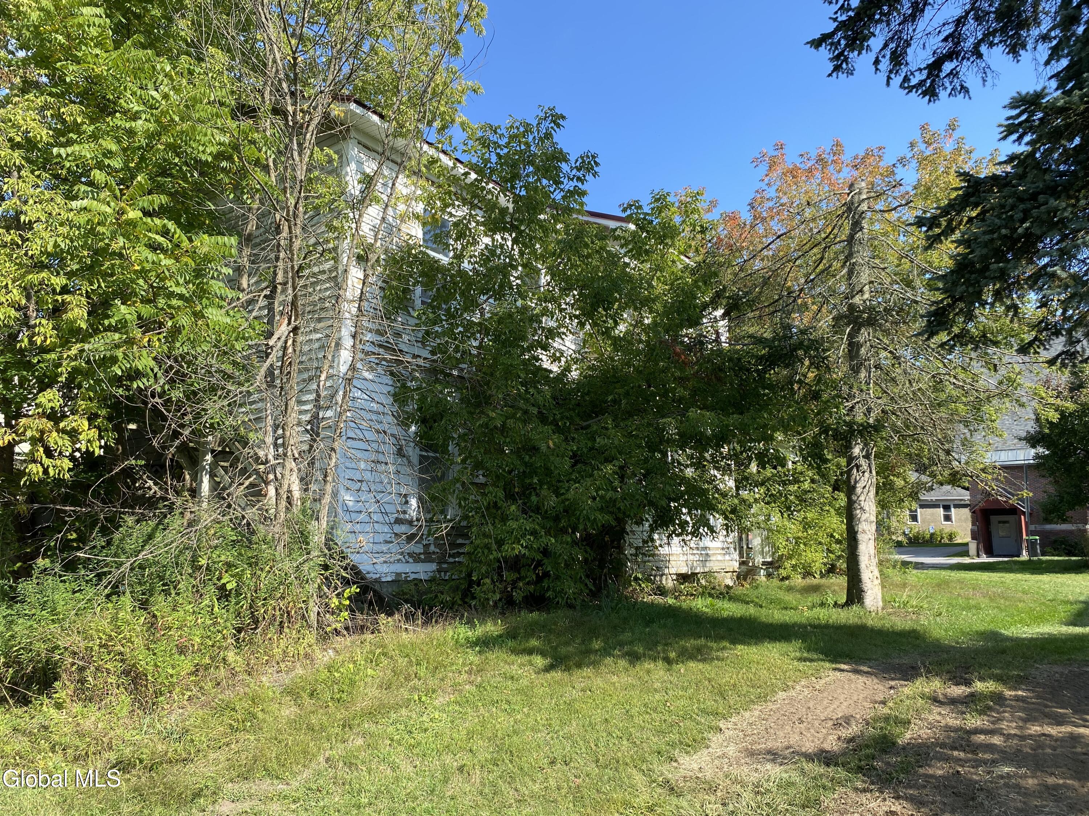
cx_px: 544
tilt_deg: +10.1
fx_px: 818
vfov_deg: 53.1
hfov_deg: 67.3
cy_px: 408
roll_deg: +0.2
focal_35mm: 26
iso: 32
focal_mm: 4.25
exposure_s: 1/1072
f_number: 1.8
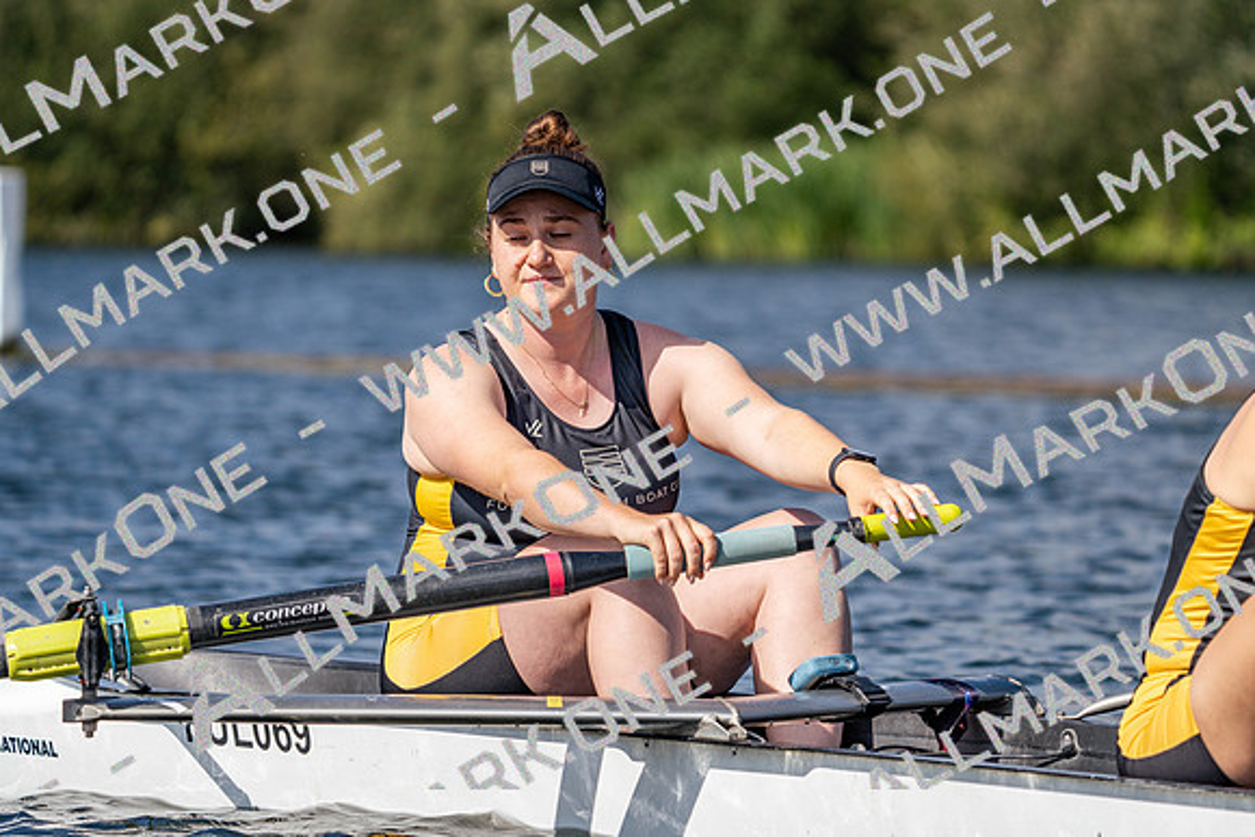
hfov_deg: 7.7
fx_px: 9275
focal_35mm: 266
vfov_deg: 5.2
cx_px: 628
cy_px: 418
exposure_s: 1/1600
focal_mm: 266
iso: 160
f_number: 5.6
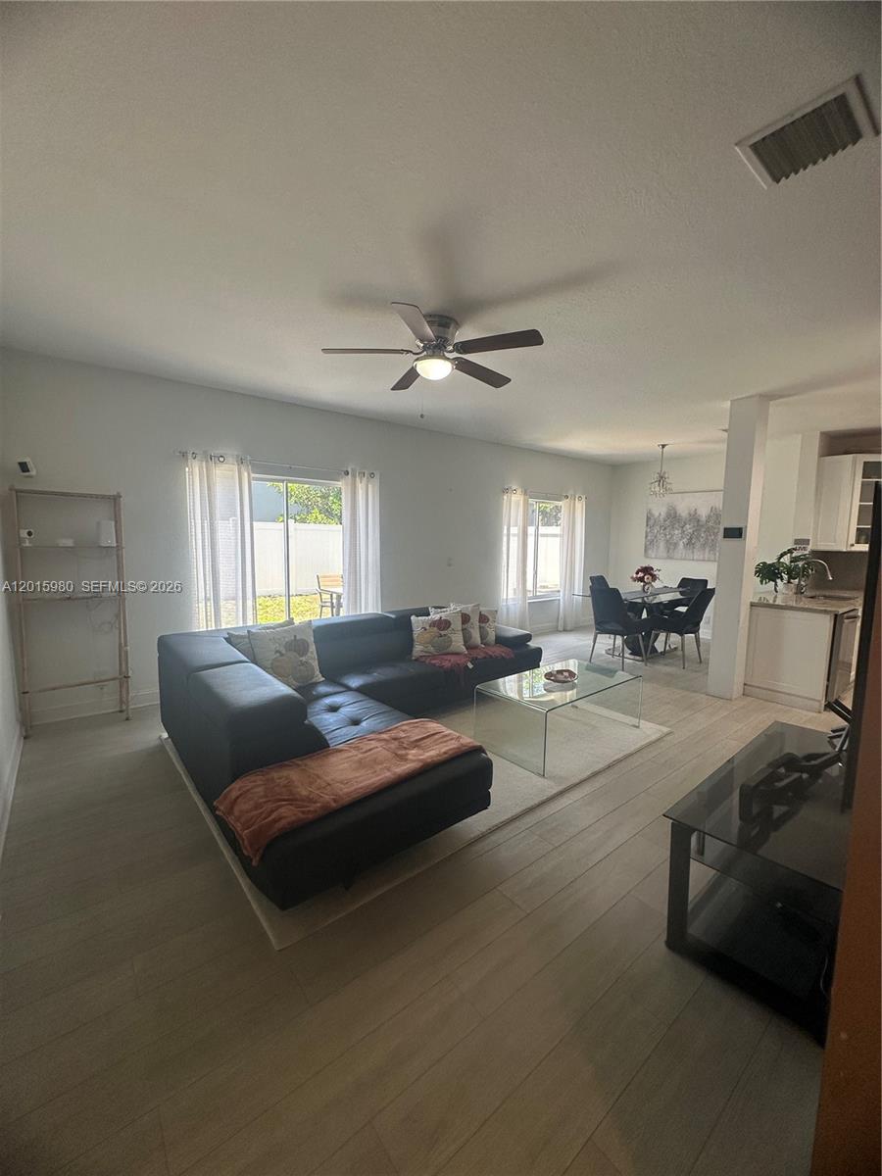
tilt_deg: -6.1
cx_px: 441
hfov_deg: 85.7
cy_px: 588
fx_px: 476
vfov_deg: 102.1
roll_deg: -1.6
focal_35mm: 14
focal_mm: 2.22
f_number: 2.2
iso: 100
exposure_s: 1/120
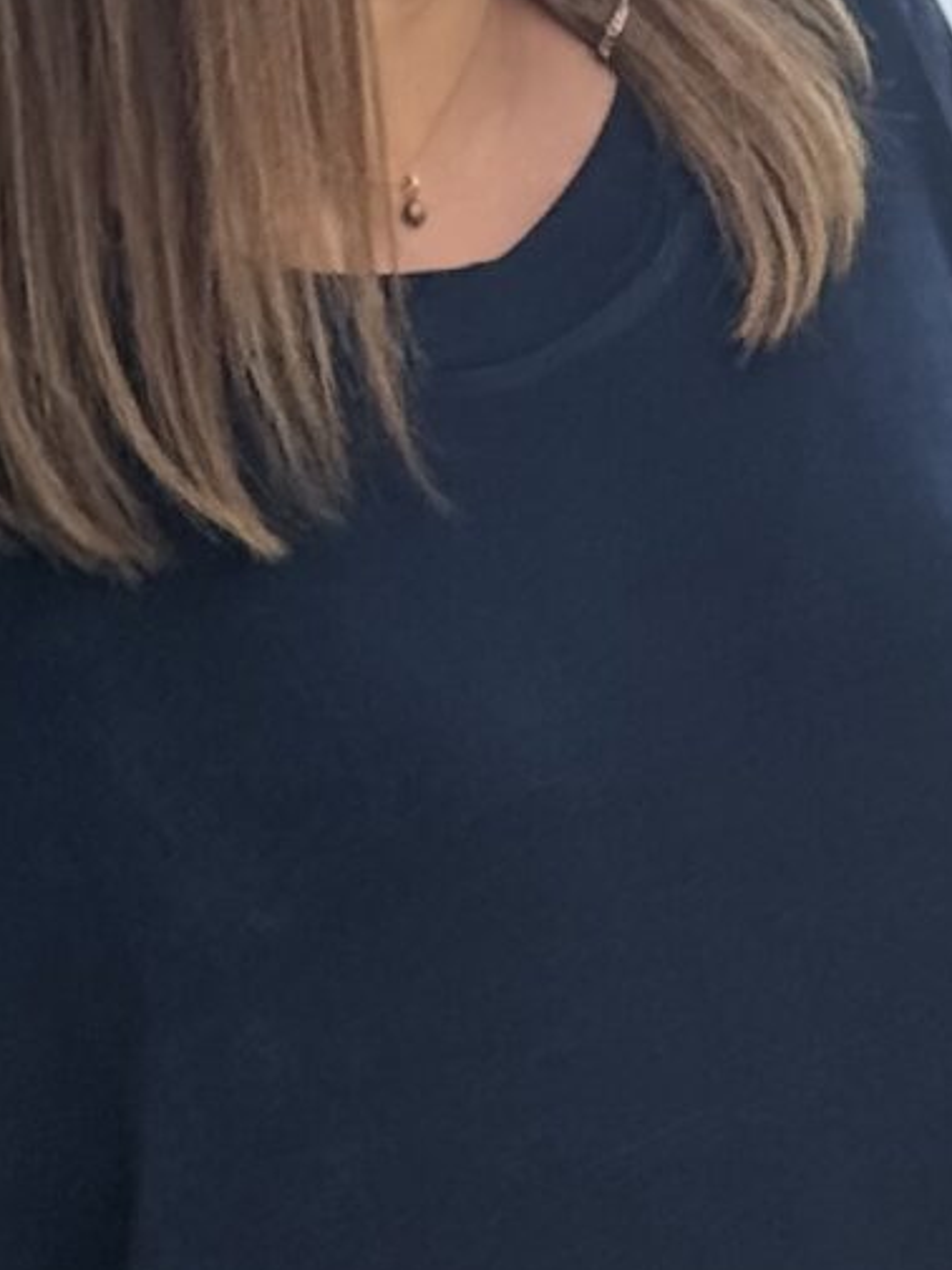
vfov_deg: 7.9
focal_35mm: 244
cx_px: 642
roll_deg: +3.9
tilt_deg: -10.6
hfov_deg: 6.1
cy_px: 2192
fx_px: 8947
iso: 80
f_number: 1.78
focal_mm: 6.76
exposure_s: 1/1330
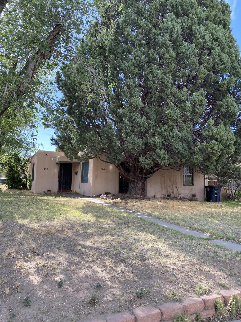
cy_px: 161
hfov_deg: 53.1
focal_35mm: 26
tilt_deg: +6.2
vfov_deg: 67.3
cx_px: 120
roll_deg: -1.3
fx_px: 241
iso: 32
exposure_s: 1/546
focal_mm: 4.25
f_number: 1.8
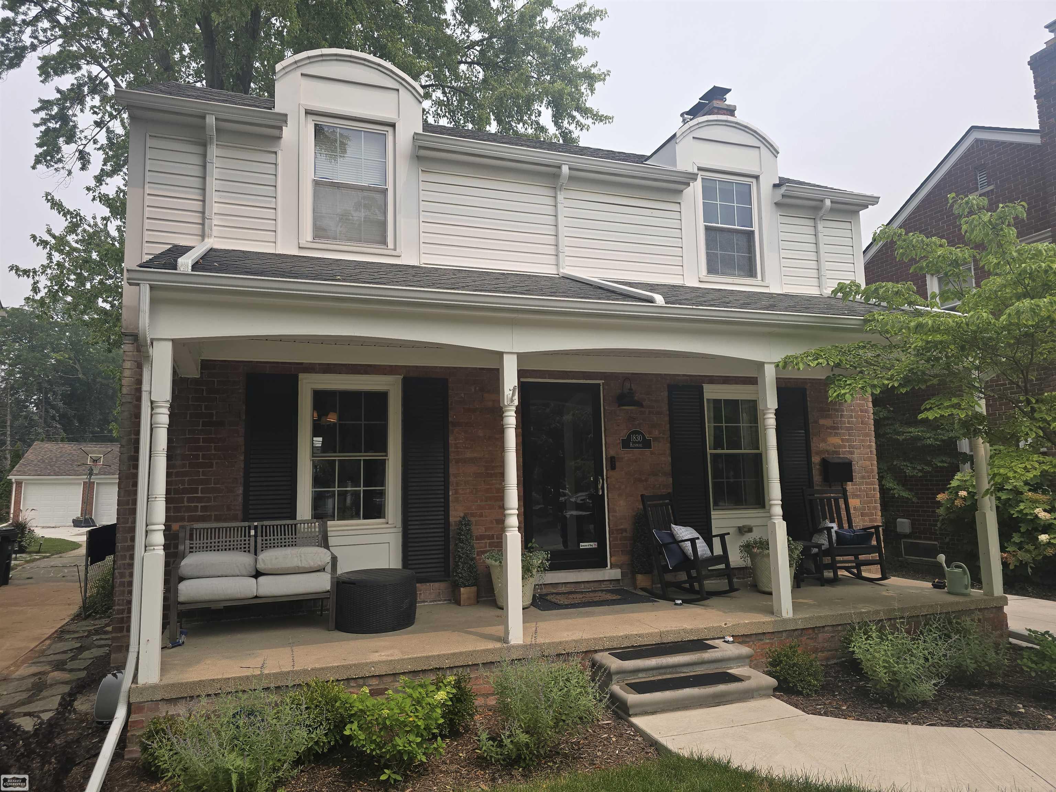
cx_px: 528
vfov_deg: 58.9
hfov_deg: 73.9
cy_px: 396
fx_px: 702
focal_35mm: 23
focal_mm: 6.3
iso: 12
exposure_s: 1/575
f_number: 1.7
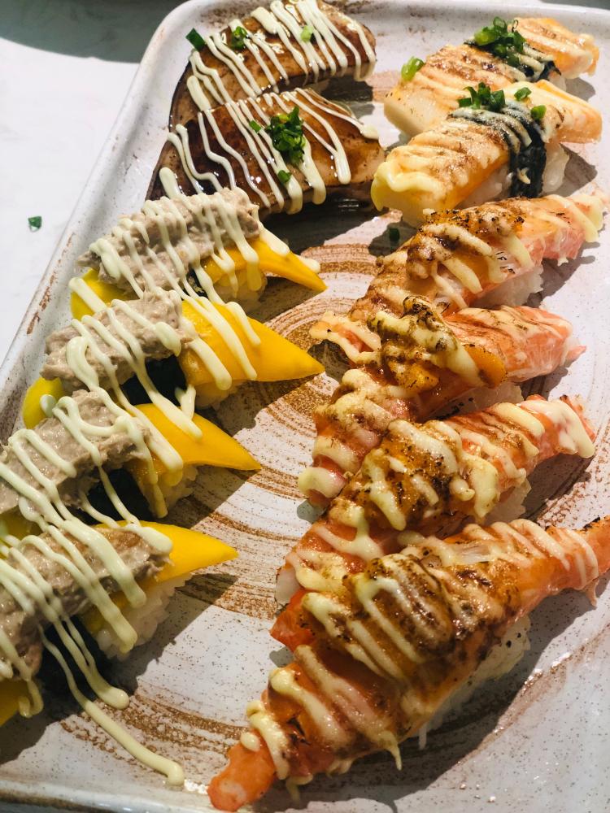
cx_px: 305
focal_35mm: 52
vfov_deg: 36.8
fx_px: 1222
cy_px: 406
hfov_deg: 28.0
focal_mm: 6
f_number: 2.4
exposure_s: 1/50
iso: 100
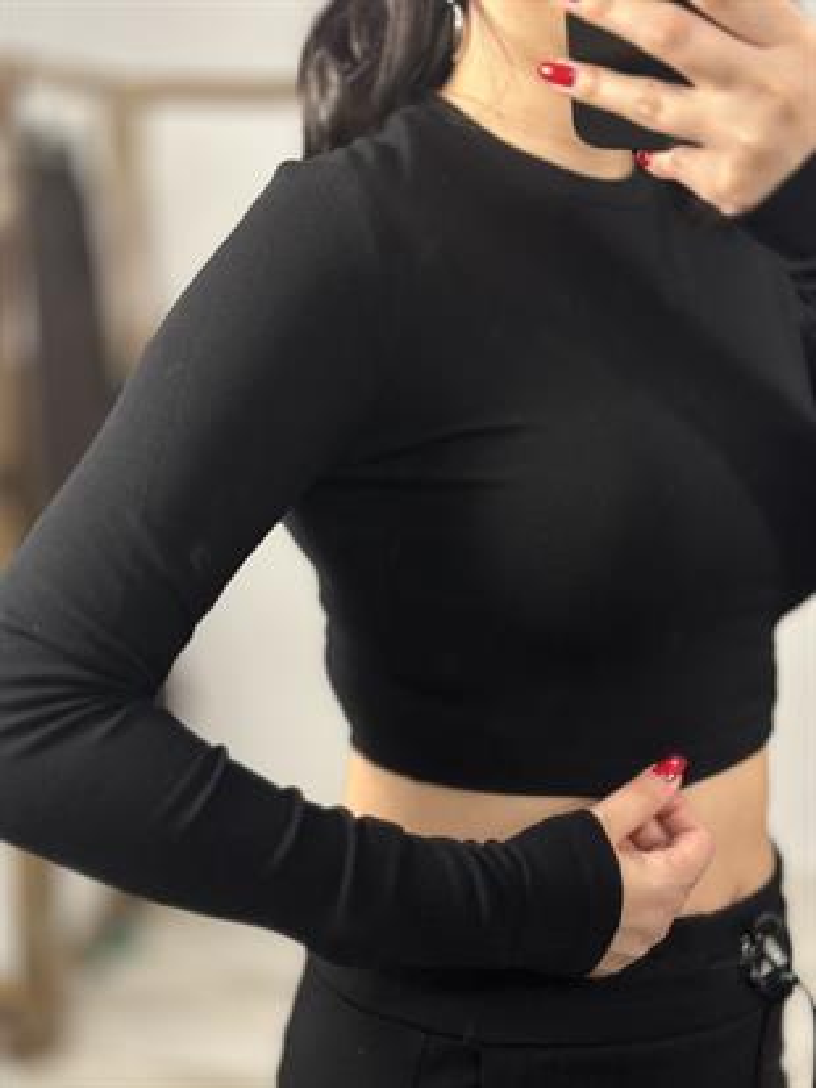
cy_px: 544
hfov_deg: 30.3
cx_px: 408
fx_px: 1508
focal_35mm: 48
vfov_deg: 39.6
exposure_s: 1/50
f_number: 1.78
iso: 100
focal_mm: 6.86
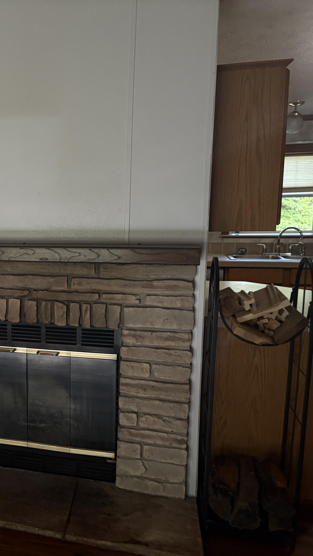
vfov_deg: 52.8
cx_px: -47
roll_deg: +2.0
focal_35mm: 38
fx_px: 561
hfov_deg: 27.9
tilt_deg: -8.3
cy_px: 279
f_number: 1.6
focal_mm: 5.96
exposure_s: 1/60
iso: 250
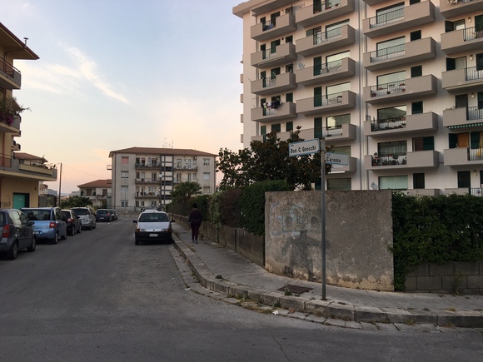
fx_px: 419
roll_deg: -1.3
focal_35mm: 30
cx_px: 246
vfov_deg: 46.8
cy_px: 185
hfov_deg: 60.0
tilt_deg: +3.1
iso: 25
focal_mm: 4.15
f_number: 2.2
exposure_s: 1/100
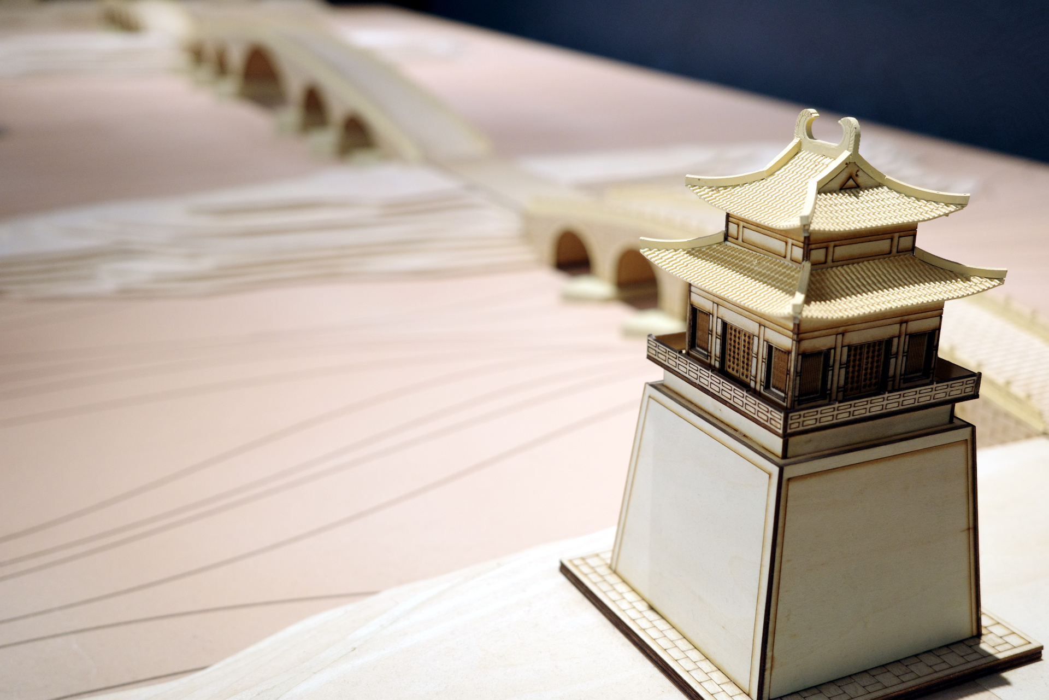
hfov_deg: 48.5
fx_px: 1165
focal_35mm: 40
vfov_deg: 33.4
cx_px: 524
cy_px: 350
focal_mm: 26
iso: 800
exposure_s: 1/40
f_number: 2.8
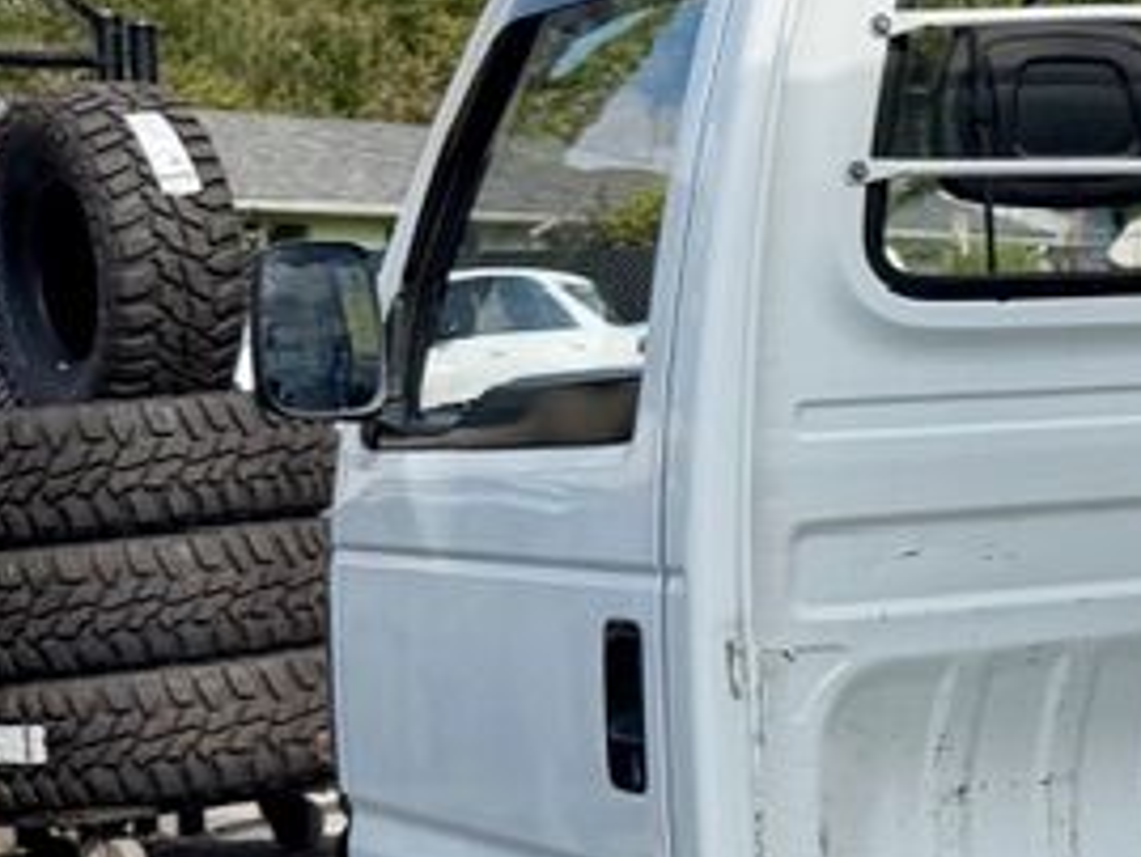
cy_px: 395
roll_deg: +2.4
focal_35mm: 114
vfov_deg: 13.0
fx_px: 3759
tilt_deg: -2.0
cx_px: 2146
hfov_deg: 14.8
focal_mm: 6.76
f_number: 1.78
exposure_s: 1/5319
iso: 80
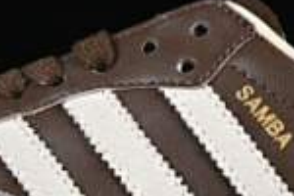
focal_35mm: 364
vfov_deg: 3.8
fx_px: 2972
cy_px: 18
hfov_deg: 5.7
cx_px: 141
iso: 160
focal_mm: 50
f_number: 6.3
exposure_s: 1/80
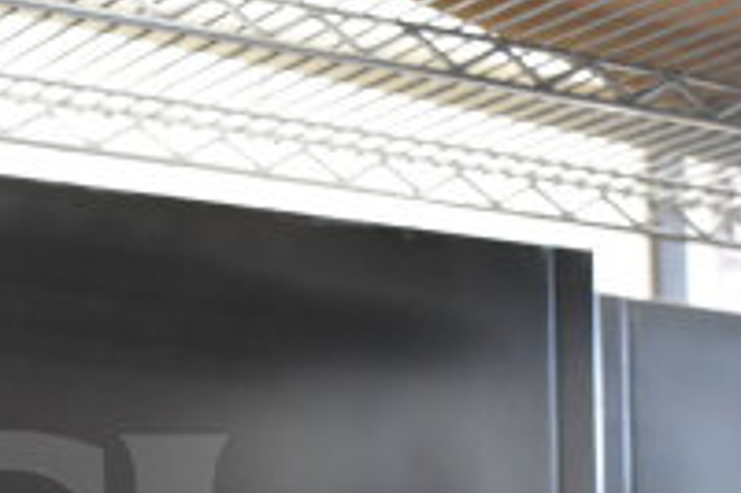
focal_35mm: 115
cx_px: -107
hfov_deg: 17.2
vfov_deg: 11.5
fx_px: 2355
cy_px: 728
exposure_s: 1/40
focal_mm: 25
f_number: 4
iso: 2200
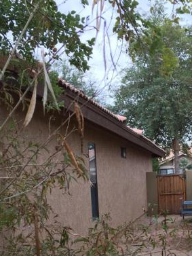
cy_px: 232
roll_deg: +1.9
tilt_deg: -6.9
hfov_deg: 24.2
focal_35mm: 59
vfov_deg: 31.1
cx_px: 170
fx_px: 436
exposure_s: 1/120
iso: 40
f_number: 2.2
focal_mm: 4.15
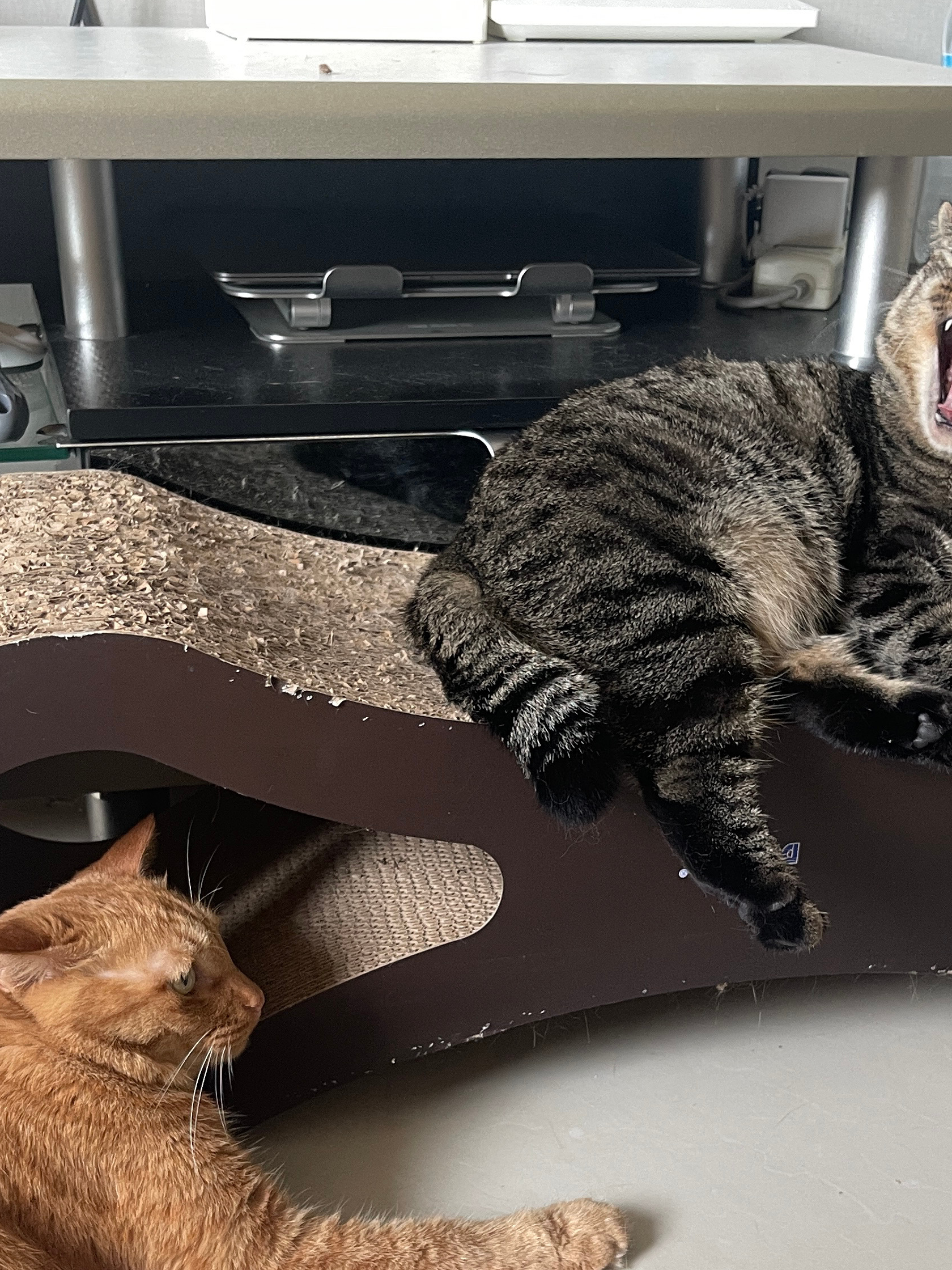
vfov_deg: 40.9
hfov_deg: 32.2
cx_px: 483
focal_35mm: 45
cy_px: 953
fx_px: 1650
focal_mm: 5.1
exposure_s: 1/72
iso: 125
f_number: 1.6
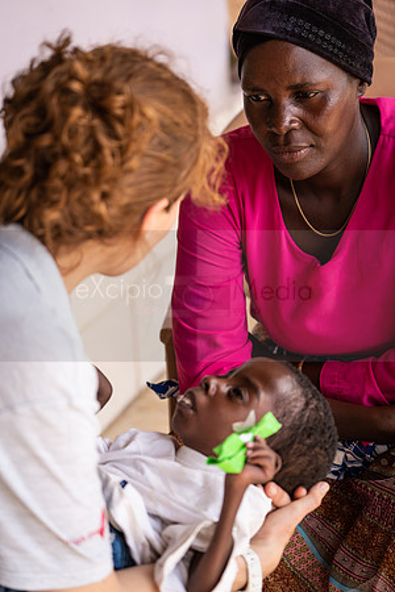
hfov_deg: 14.0
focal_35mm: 98
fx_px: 1613
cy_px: 296
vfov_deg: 20.8
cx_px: 198
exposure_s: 1/100
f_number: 4
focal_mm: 98
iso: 100
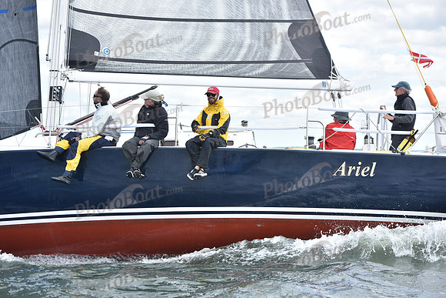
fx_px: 1115
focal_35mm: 90
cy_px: 149
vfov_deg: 15.2
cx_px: 223
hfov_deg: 22.6
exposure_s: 1/1000
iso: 320
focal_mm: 90
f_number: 5
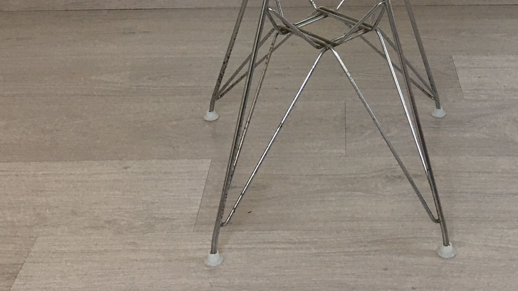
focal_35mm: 63
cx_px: 351
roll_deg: -0.2
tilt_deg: -16.9
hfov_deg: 33.0
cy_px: -71
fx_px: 865
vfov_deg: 18.0
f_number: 2.2
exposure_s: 1/33
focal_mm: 4.15
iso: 64
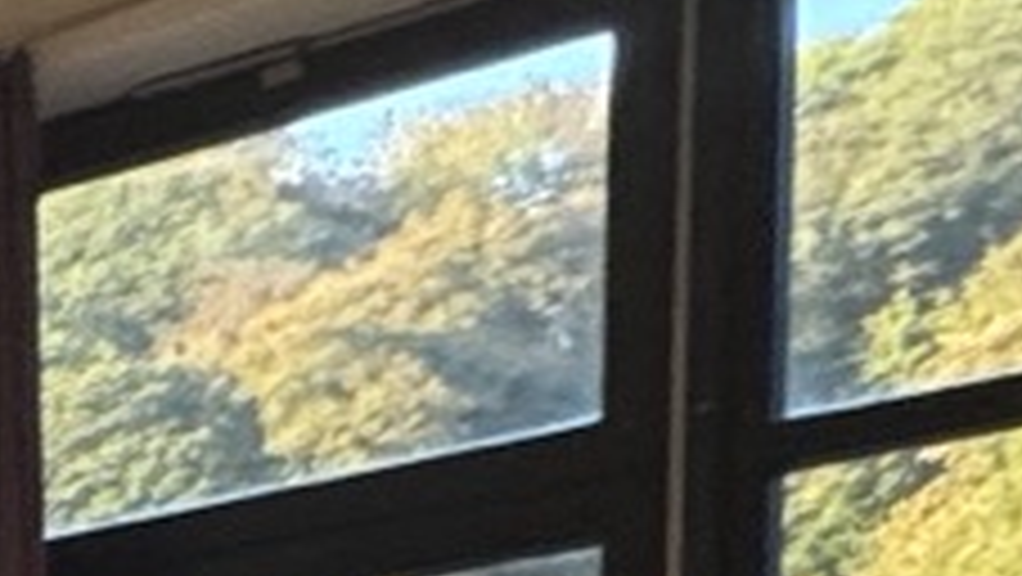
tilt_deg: -5.6
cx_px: -2373
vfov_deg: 8.5
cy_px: 1665
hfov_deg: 10.1
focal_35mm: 121
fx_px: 3281
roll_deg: +2.5
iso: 200
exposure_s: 1/50
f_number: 2.2
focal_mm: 2.22
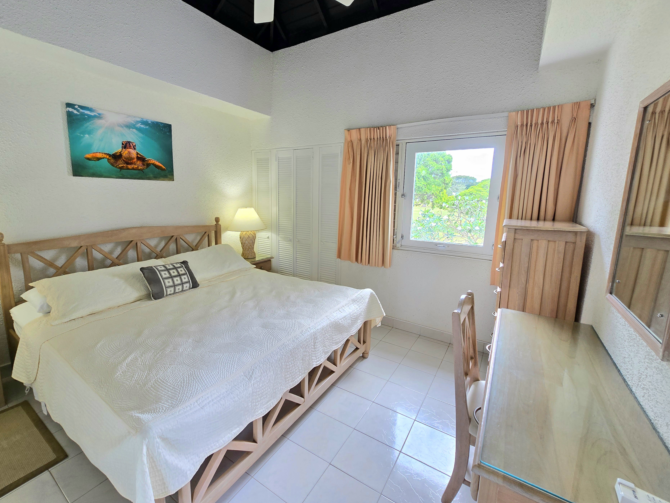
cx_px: 314
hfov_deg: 101.9
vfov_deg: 85.7
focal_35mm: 14
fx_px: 271
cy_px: 243
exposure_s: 1/50.3
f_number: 2.2
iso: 50
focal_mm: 2.2
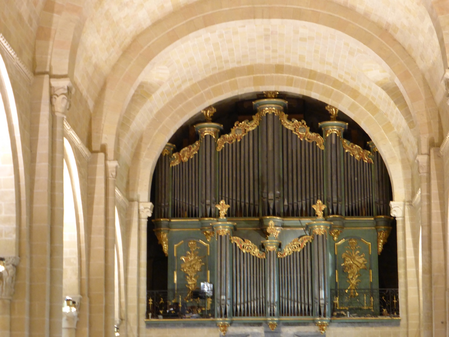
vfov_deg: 14.5
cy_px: 168
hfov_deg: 19.3
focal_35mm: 102
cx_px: 224
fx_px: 1323
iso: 400
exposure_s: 1/8
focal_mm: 18.2
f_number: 5.3
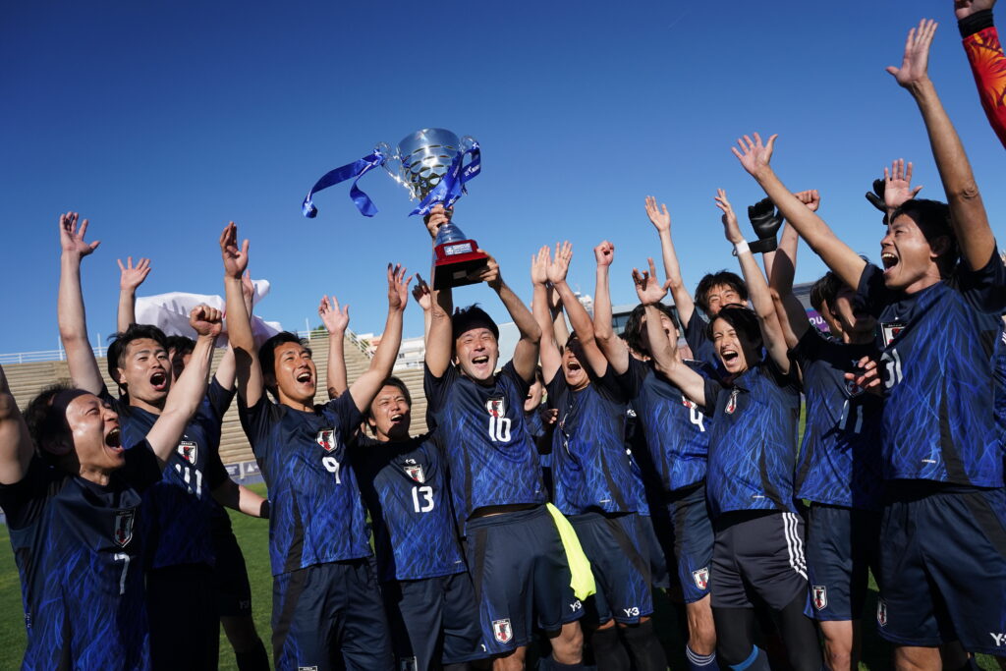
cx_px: 503
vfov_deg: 46.4
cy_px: 336
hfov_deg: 65.5
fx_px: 783
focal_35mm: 28
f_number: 4.5
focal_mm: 28
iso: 500
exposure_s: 1/5000
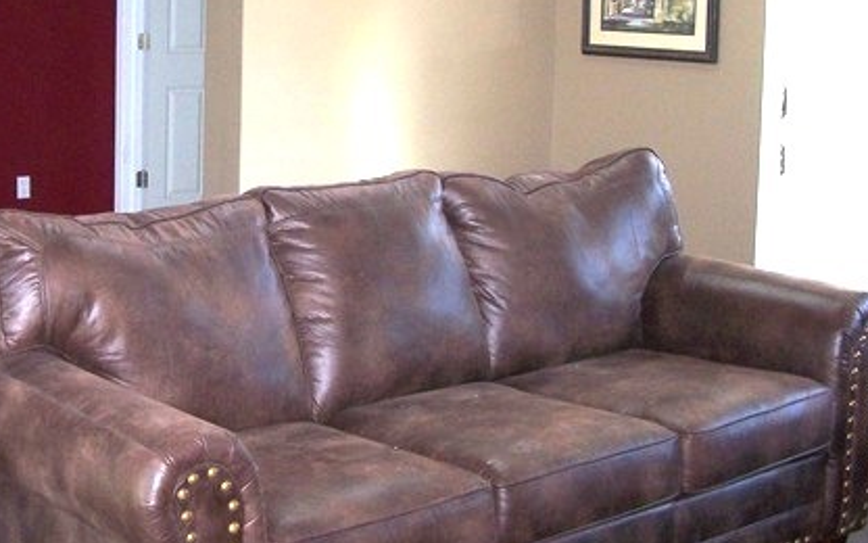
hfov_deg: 32.6
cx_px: 278
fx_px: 1467
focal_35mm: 62
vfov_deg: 20.8
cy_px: 125
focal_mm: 6.3
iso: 140
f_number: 2.8
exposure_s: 1/60
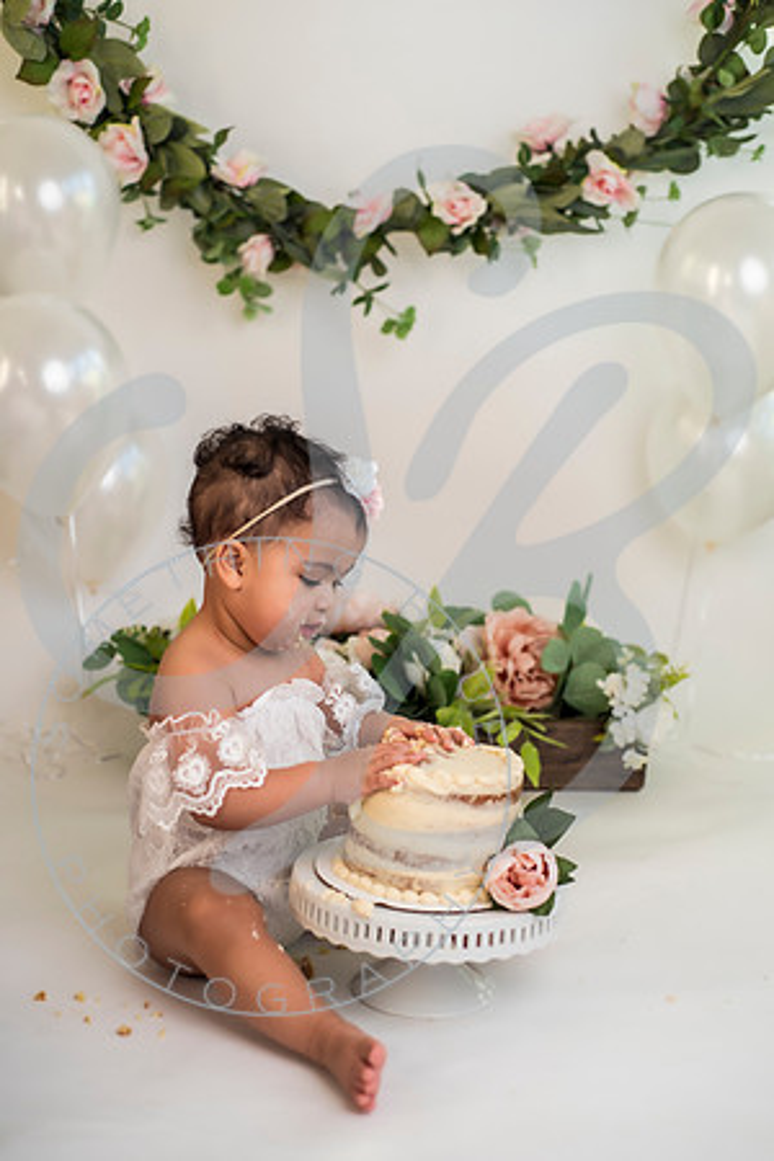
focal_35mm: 50
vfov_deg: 39.6
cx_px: 387
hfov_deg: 27.0
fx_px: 1612
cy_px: 580
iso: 100
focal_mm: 50
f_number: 2.8
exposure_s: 1/200
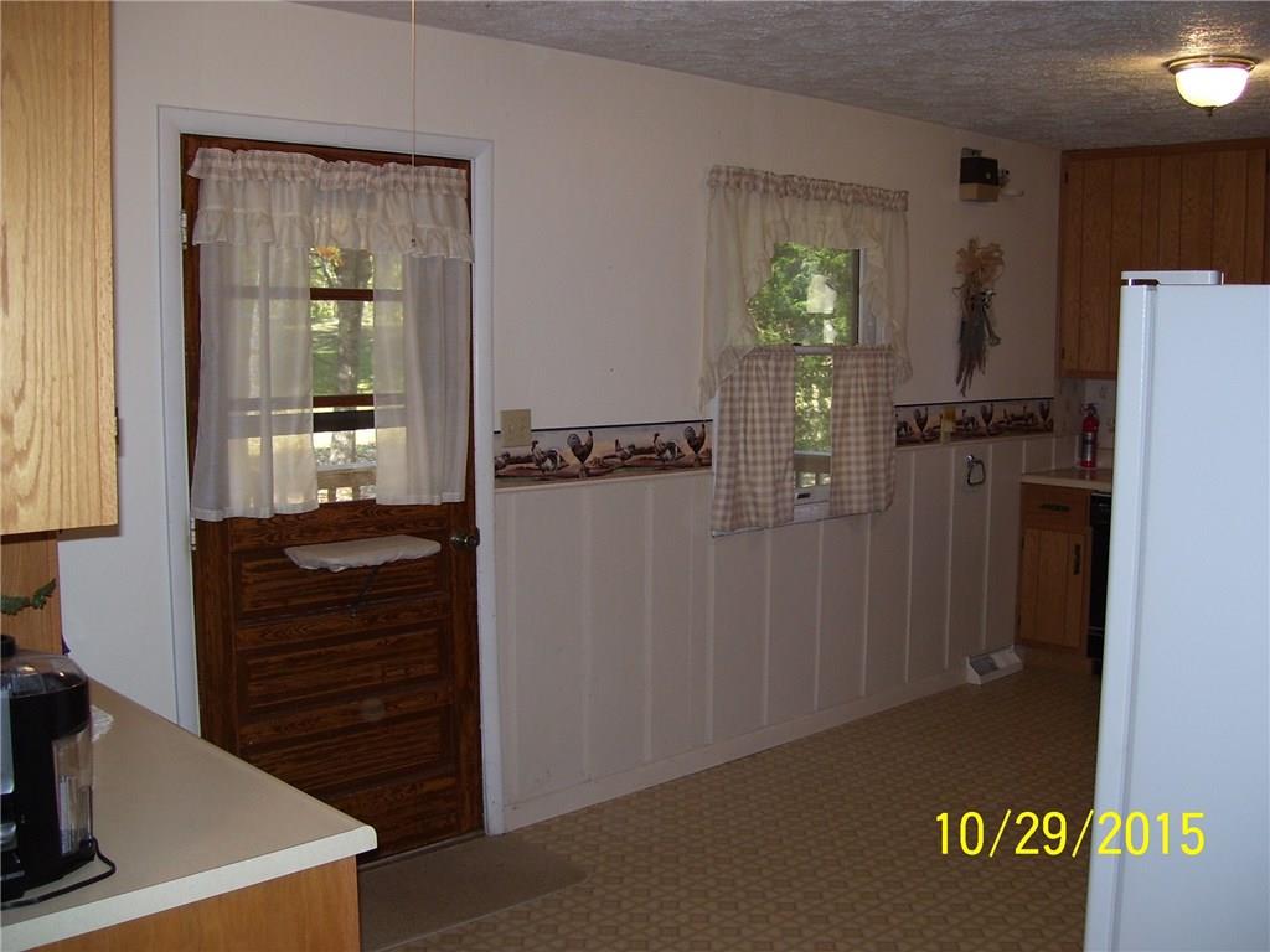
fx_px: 1321
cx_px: 635
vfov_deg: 39.7
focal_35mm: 36
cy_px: 476
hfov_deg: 51.4
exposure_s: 1/60
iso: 80
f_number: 2.7
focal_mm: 6
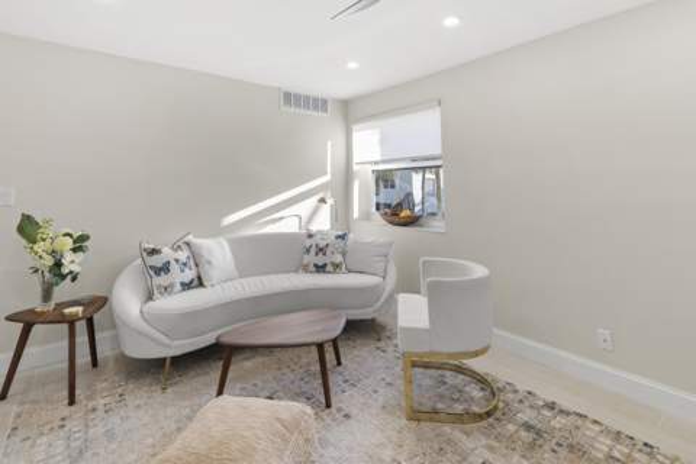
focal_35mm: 15
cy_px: 232
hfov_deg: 100.4
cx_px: 348
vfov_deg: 77.3
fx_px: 290
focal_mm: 10
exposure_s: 1/3
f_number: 8
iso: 100
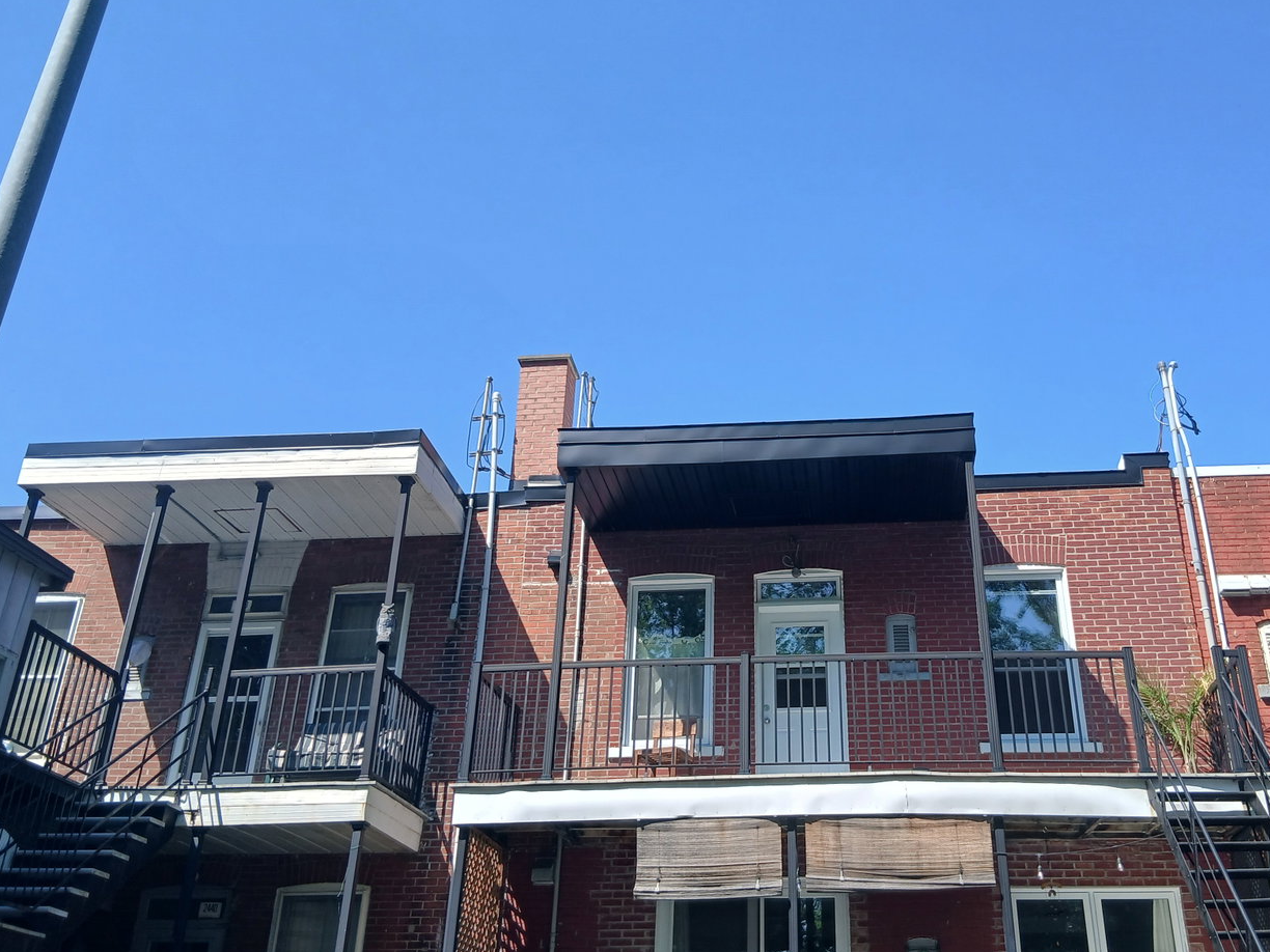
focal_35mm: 34
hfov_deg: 53.7
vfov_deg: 41.8
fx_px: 1247
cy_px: 451
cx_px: 743
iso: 20
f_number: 1.8
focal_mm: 3.98
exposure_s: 1/388
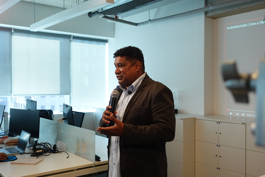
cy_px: 88
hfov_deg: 48.5
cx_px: 132
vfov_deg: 33.4
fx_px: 294
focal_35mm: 40
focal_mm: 15.07
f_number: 2.8
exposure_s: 1/80
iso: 500
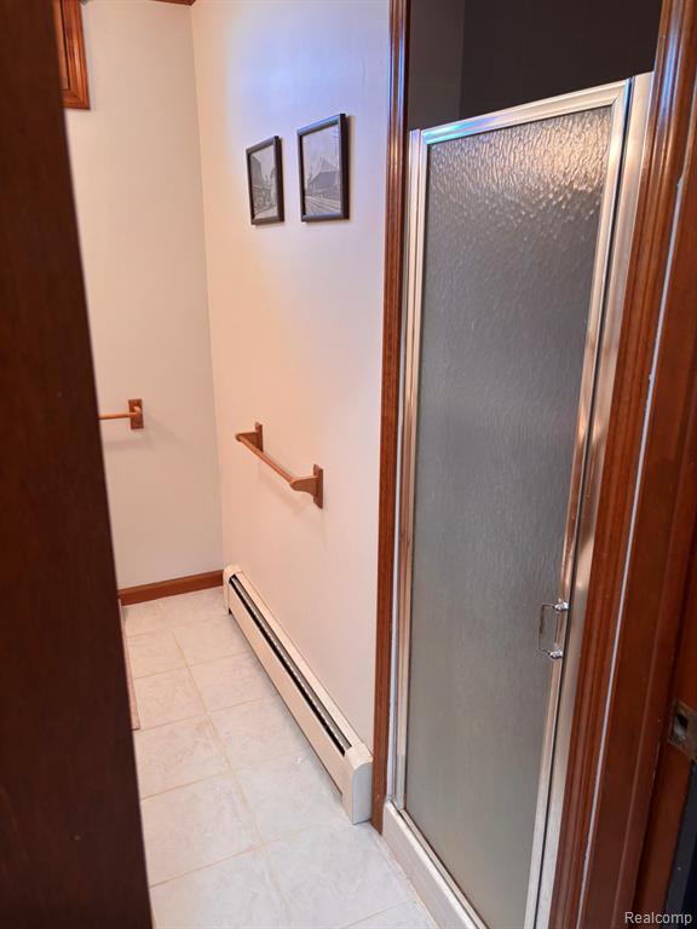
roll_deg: -1.1
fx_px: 698
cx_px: 348
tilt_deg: -17.7
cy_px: 464
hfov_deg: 53.1
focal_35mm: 26
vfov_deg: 67.3
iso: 80
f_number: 1.6
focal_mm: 5.96
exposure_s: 1/60
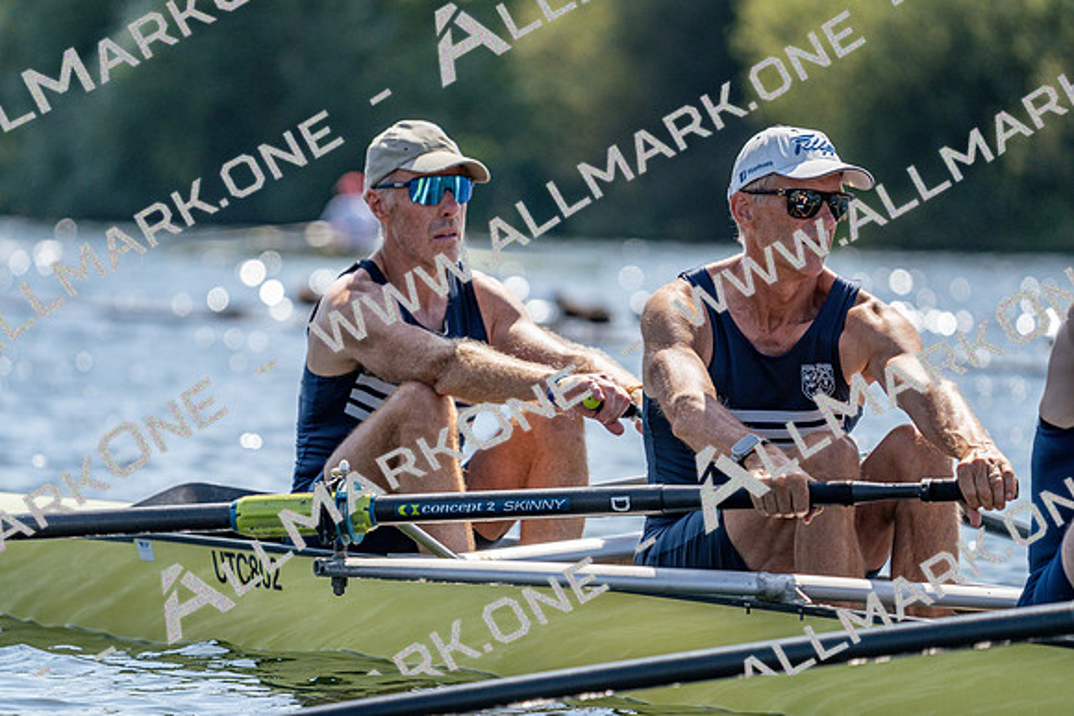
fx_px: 9996
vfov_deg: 4.1
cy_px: 358
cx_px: 537
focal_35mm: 335
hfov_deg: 6.2
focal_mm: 335
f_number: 6.3
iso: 400
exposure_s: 1/2000
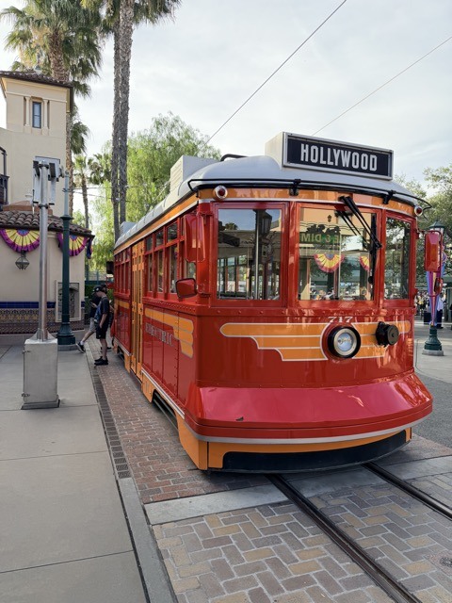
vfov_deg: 71.6
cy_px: 302
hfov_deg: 56.8
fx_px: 418
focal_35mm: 24
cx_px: 226
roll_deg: -2.6
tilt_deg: -1.2
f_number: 1.78
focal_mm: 6.76
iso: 100
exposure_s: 1/1139
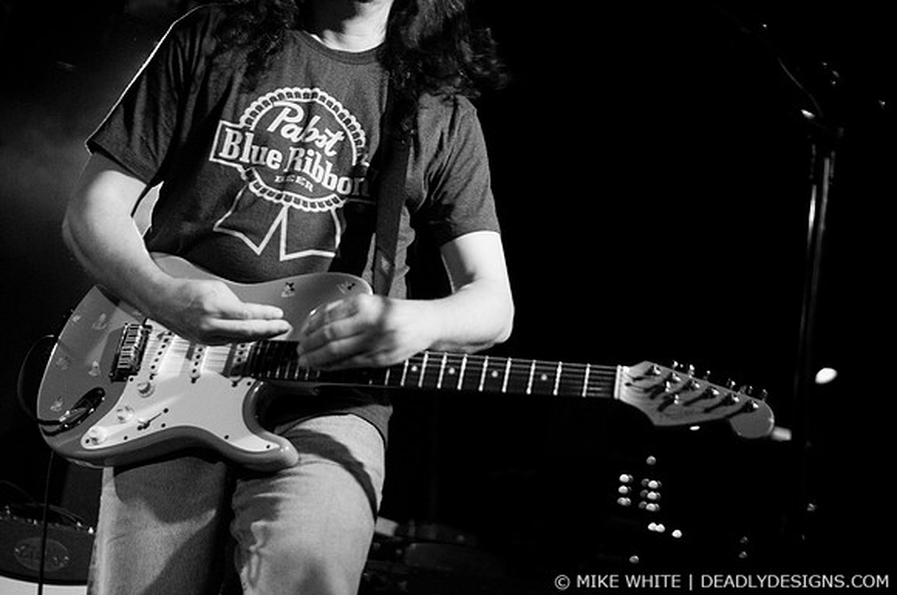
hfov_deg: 43.7
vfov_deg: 29.8
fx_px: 1120
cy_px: 298
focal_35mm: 45
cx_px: 448
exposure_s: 1/60
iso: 1000
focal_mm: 30
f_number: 1.8
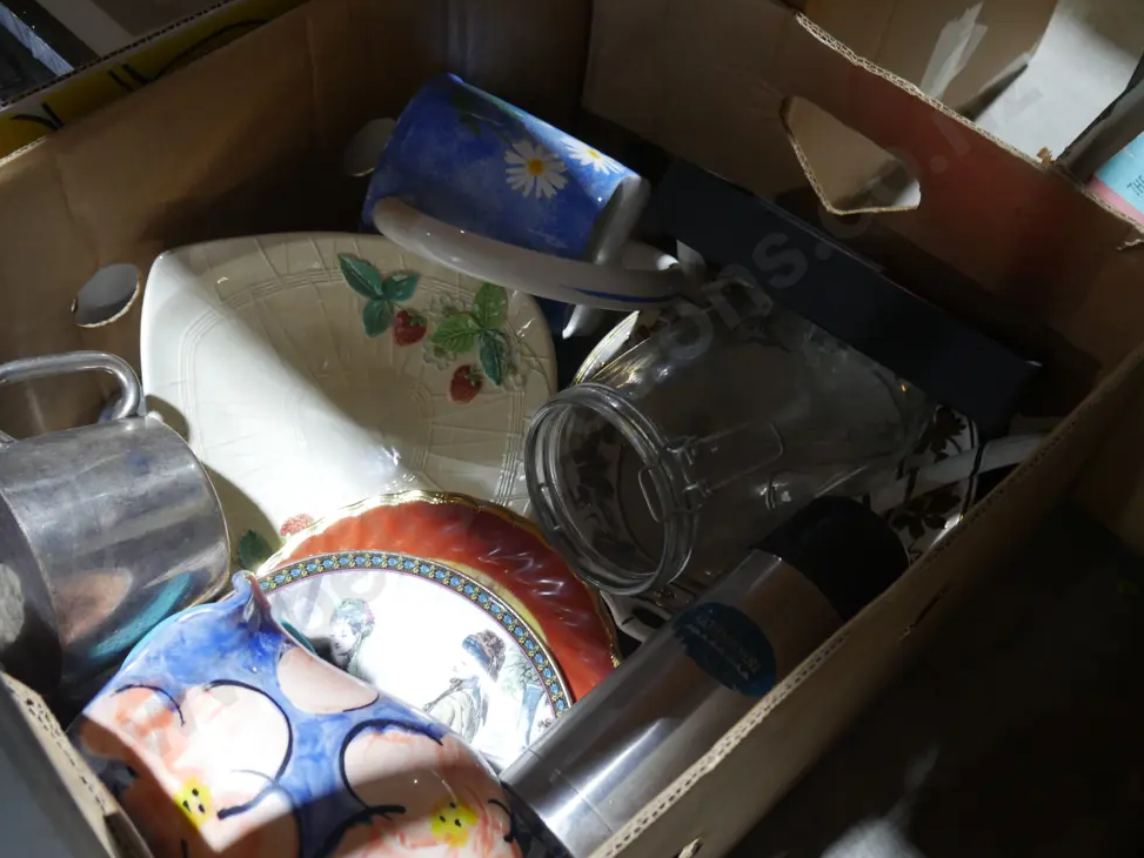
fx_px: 1322
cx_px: 544
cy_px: 435
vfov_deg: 36.0
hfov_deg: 46.8
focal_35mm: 40
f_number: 4.1
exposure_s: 1/60
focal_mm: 19
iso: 800
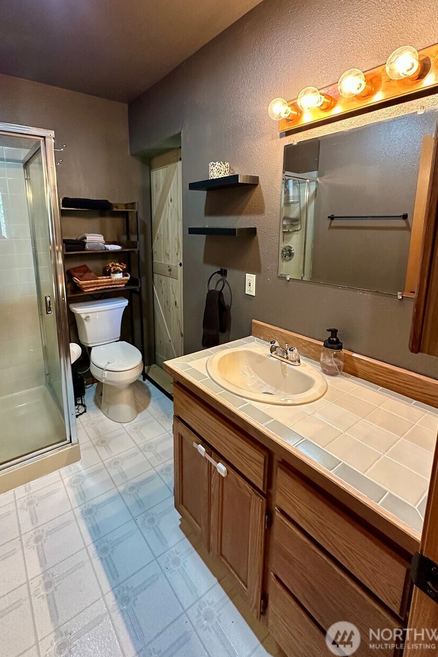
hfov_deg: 70.3
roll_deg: -0.8
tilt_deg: -10.1
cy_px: 280
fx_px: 310
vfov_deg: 92.6
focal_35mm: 17
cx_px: 201
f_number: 2.2
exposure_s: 1/60
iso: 500
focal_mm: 2.22
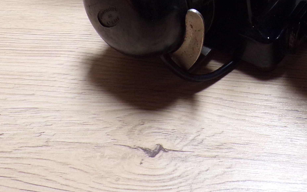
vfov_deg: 19.7
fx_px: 527
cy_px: -23
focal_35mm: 63
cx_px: 288
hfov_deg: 30.7
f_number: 3
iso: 200
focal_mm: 4.3
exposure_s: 1/20
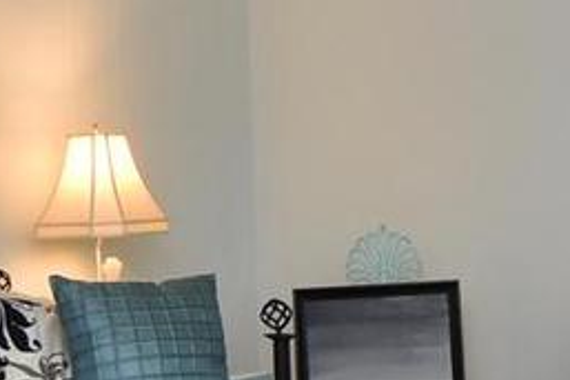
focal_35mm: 101
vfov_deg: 13.5
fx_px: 1598
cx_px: 612
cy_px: 249
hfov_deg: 19.4
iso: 800
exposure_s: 1/80
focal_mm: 12
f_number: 6.3
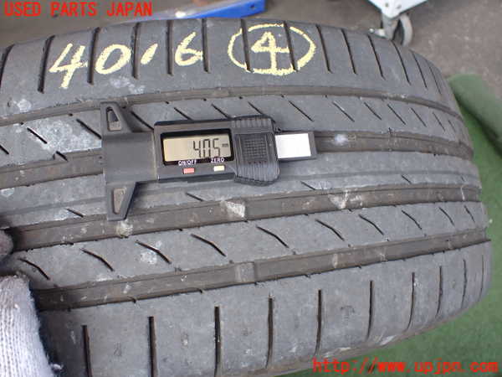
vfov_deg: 46.8
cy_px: 188
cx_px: 251
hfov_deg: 60.0
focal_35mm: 30
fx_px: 435
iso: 250
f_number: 2.3
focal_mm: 5.4
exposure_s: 1/125
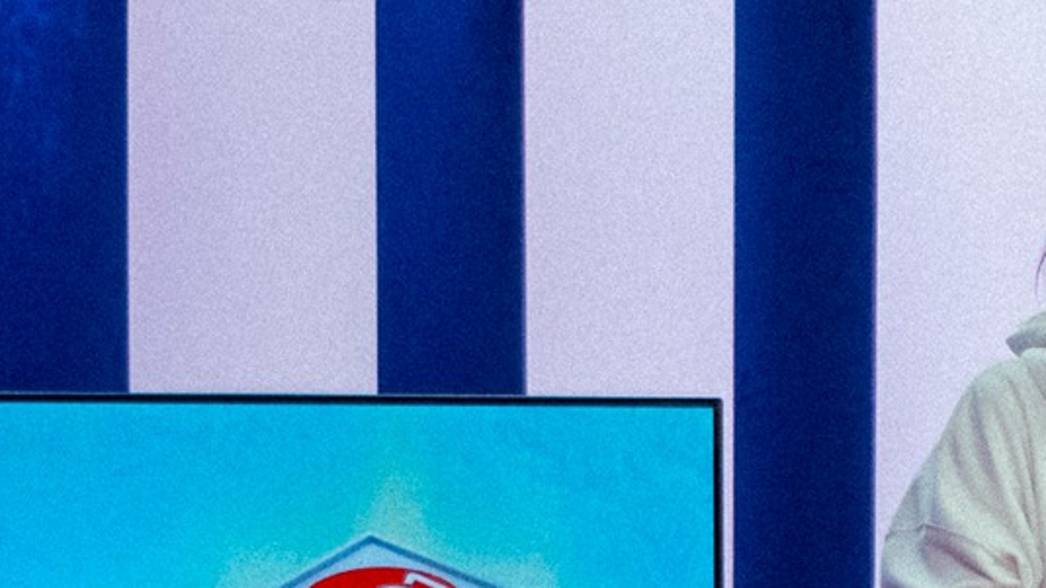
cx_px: 1256
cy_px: 974
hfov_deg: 12.9
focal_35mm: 163
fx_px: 4521
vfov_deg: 7.3
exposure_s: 1/160
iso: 1600
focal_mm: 21.4
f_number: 3.2
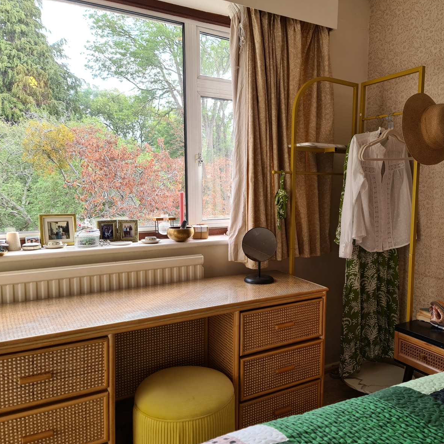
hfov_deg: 53.4
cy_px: 220
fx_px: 435
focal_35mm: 30
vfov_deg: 54.0
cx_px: 279
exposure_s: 1/100
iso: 50
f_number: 1.8
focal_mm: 7
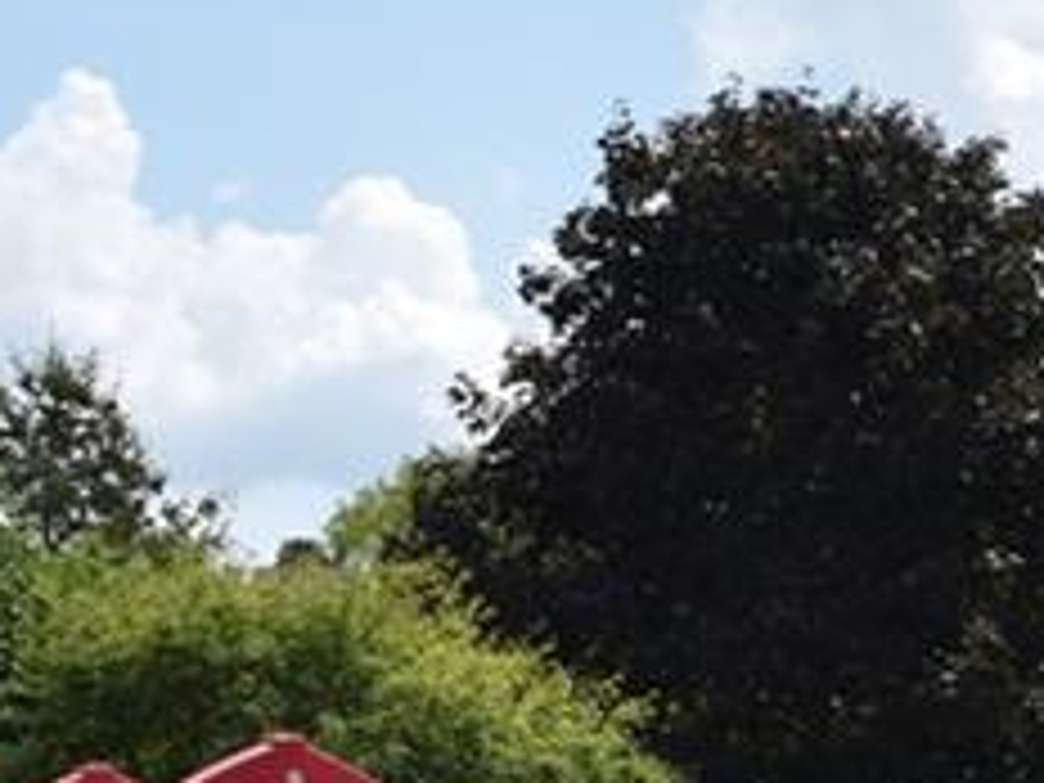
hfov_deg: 12.9
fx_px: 4407
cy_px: 1053
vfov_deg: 9.9
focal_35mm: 146
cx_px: 1498
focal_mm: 23
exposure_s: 1/200
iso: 100
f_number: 11
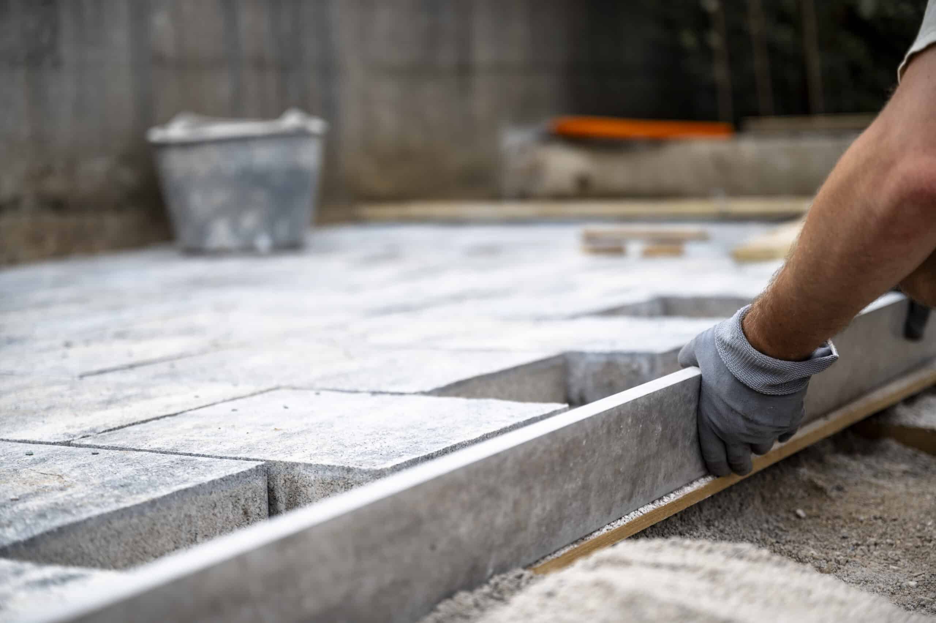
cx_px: 468
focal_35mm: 70
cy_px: 312
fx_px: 1819
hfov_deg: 28.9
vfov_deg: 19.4
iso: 100
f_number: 2.8
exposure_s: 1/500
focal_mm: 70
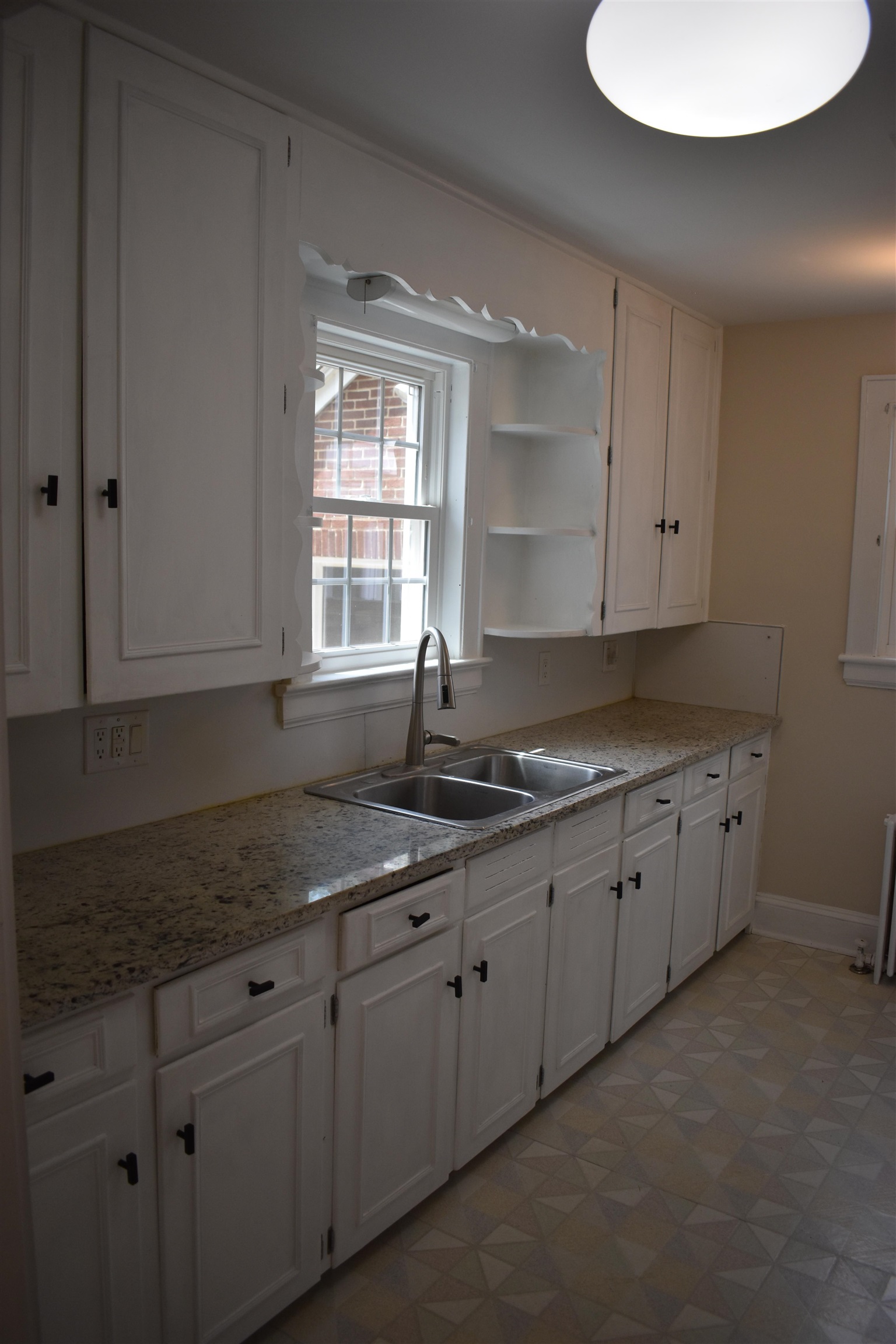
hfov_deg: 47.9
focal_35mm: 27
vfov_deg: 67.4
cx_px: 448
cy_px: 672
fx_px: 1008
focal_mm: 18
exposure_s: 1/250
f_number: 3.5
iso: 450
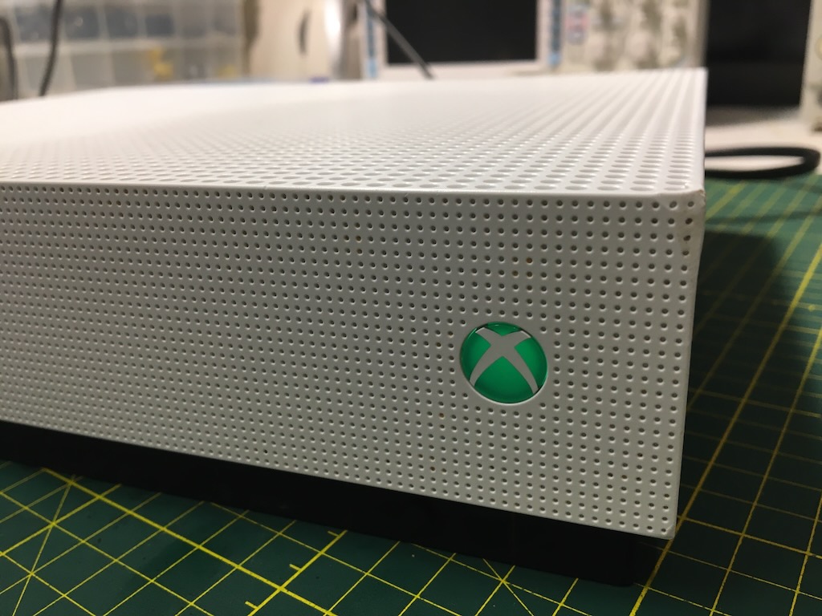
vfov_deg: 48.2
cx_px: 411
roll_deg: +2.8
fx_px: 689
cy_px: 308
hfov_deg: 61.7
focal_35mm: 29
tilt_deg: -21.2
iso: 50
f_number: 2.2
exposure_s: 1/30
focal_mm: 4.15
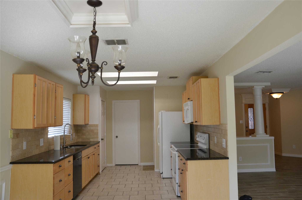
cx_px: 151
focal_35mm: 32
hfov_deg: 59.6
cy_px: 100
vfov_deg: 41.5
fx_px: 264
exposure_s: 1/125
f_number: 5.6
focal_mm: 21
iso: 400
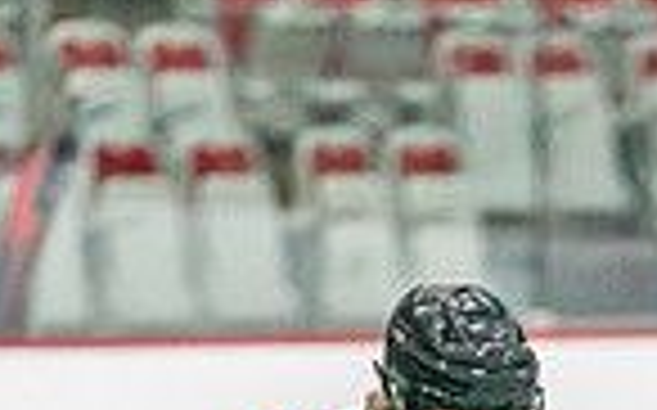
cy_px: 1117
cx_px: 369
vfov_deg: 1.2
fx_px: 19341
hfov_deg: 1.9
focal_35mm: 1081
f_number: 2.8
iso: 3200
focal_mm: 200
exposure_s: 1/1250
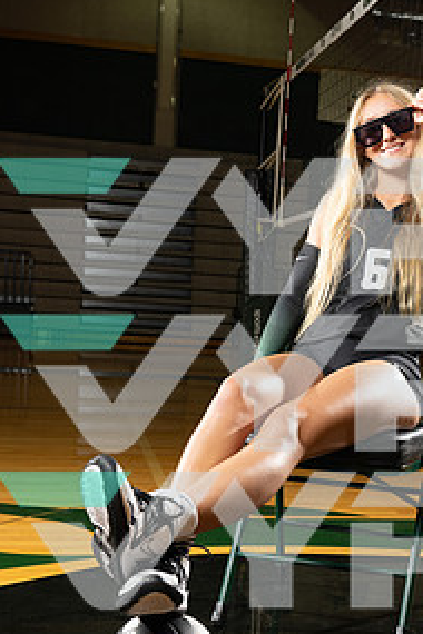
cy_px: 385
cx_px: 329
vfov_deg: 33.3
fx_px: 1057
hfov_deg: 22.4
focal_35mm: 60
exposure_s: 1/250
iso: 800
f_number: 5.6
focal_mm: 38
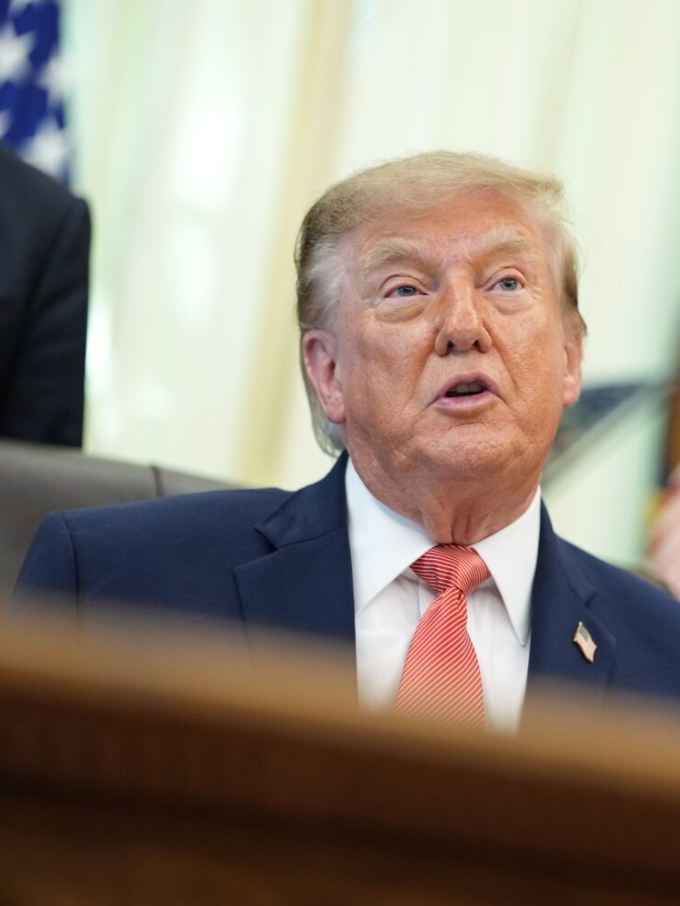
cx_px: 665
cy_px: 452
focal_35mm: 141
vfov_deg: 14.0
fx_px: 3693
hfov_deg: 10.4
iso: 2500
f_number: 2
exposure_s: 1/320
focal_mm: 97
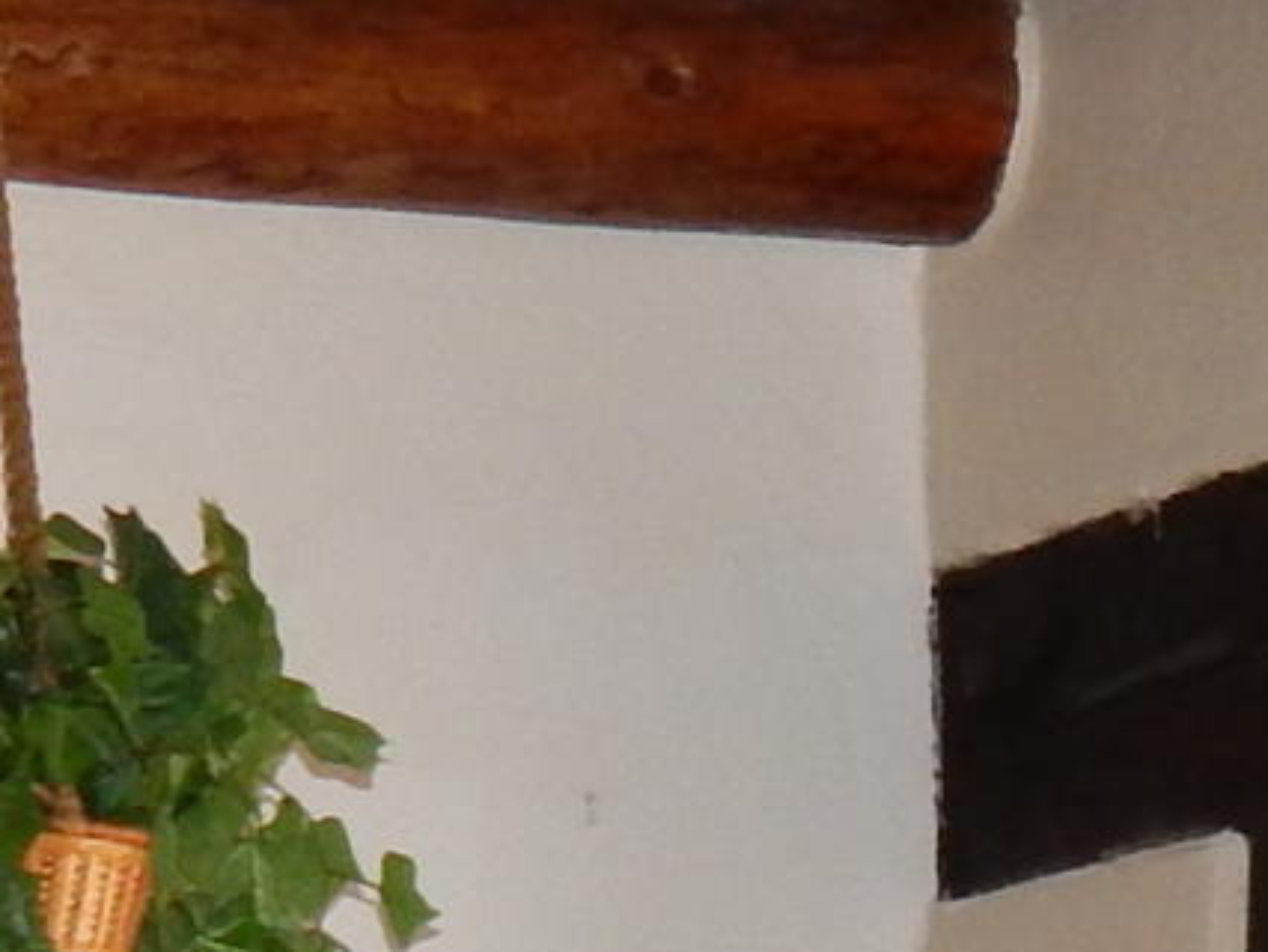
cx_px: -679
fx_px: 7220
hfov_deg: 9.7
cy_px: 2154
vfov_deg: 7.2
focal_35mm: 197
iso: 200
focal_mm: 5.1
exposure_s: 1/30
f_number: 3.2
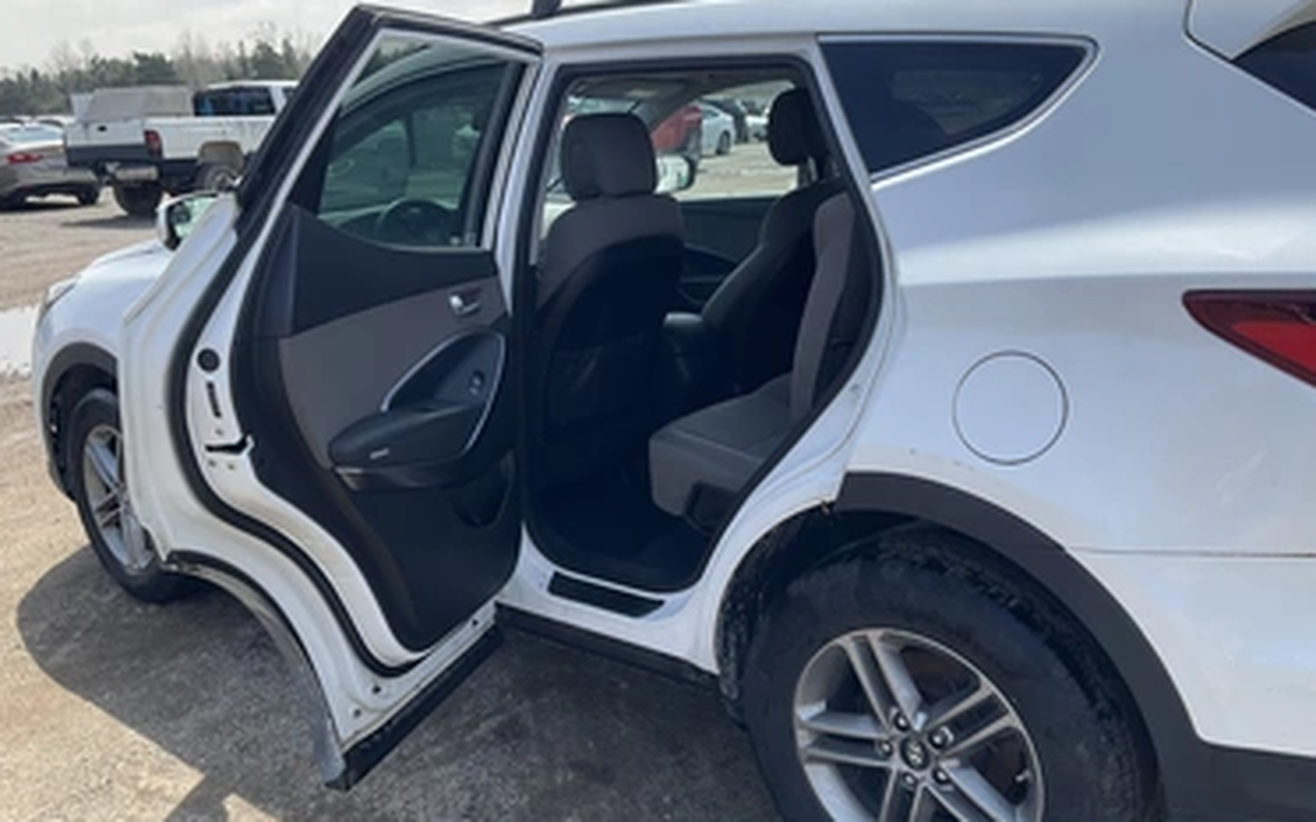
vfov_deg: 38.3
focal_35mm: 33
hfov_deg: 58.2
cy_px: 409
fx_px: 1183
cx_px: 660
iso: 25
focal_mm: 3
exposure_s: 1/997
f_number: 1.8
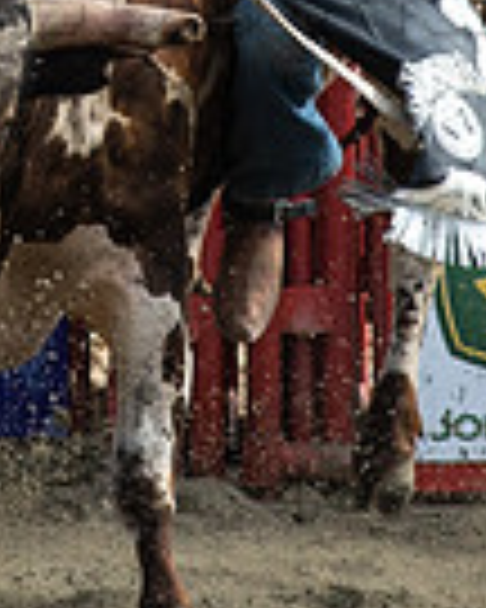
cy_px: -93
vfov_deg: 0.8
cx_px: 69
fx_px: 41119
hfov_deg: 0.7
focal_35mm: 2287
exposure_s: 1/8000
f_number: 4
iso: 1000
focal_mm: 300
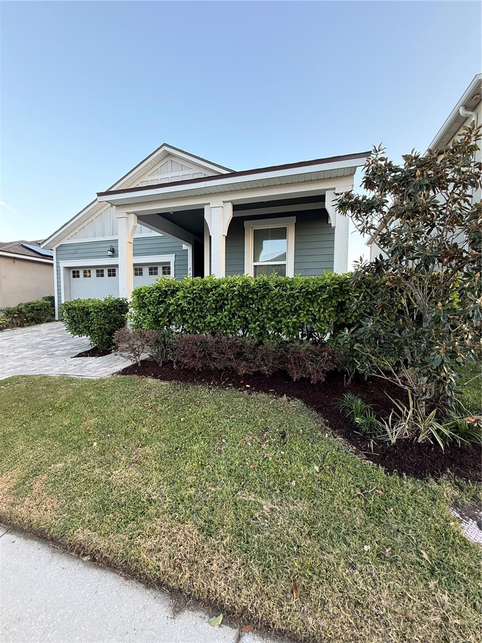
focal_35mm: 14
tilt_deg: -3.2
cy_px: 322
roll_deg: -0.9
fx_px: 260
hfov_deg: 85.7
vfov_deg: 102.1
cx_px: 241
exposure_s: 1/99
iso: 100
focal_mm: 2.22
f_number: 2.2
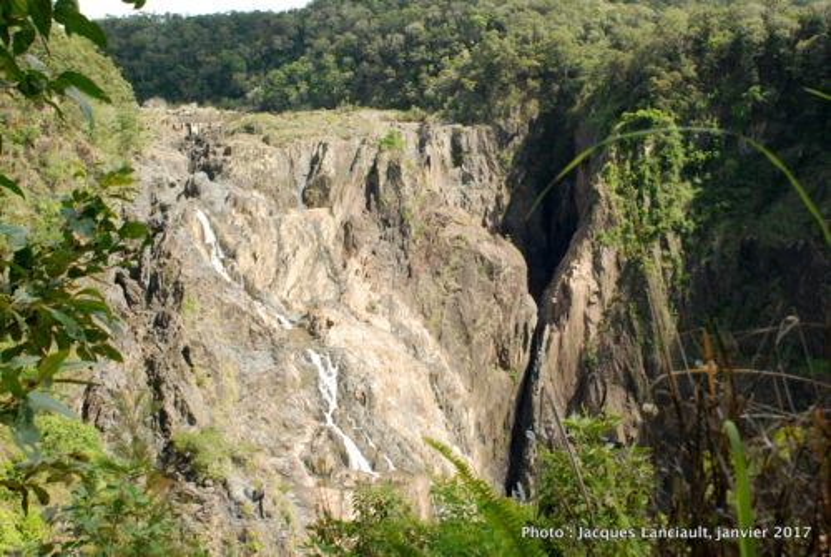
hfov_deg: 46.3
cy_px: 278
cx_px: 416
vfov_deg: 32.0
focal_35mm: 42
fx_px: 971
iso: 800
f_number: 11
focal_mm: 28
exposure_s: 1/500
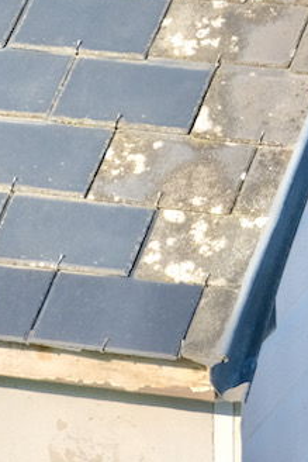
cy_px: -337
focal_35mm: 288
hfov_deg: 4.7
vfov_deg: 7.0
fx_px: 3692
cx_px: 463
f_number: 5.6
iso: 160
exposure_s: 1/640
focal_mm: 42
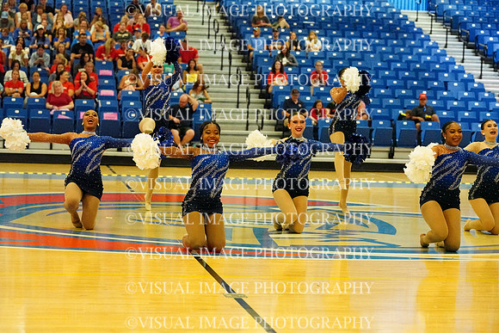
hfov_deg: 22.6
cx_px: 250
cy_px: 166
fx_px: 1248
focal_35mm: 90
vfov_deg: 15.2
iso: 25600
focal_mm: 90
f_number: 4
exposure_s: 1/1000
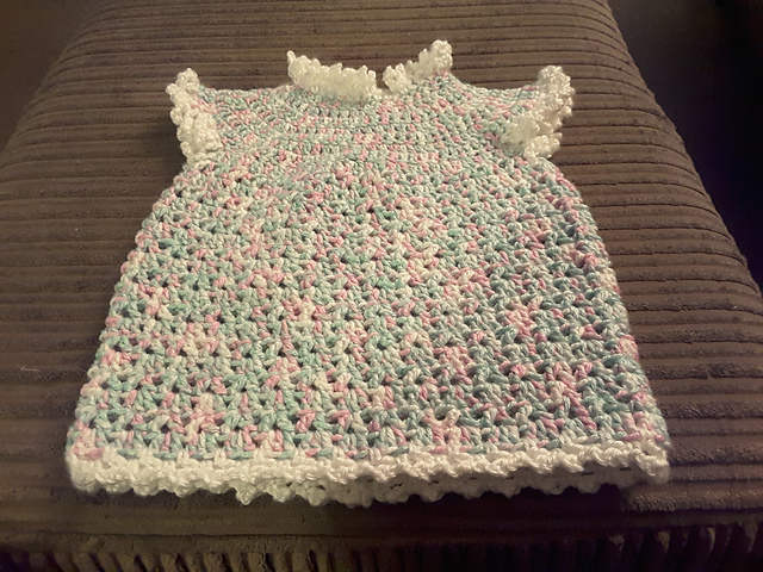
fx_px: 683
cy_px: 286
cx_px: 382
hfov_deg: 58.4
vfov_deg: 45.4
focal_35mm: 31
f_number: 1.9
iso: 400
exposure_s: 1/17
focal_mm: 2.9
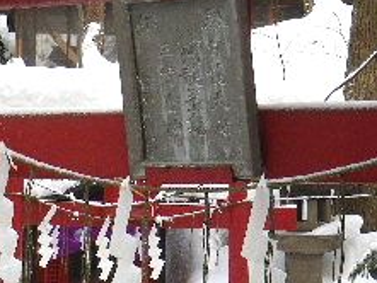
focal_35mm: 142
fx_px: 1547
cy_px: 203
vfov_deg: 10.4
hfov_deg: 13.9
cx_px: 188
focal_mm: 8.7
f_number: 4.2
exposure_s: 1/60
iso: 200
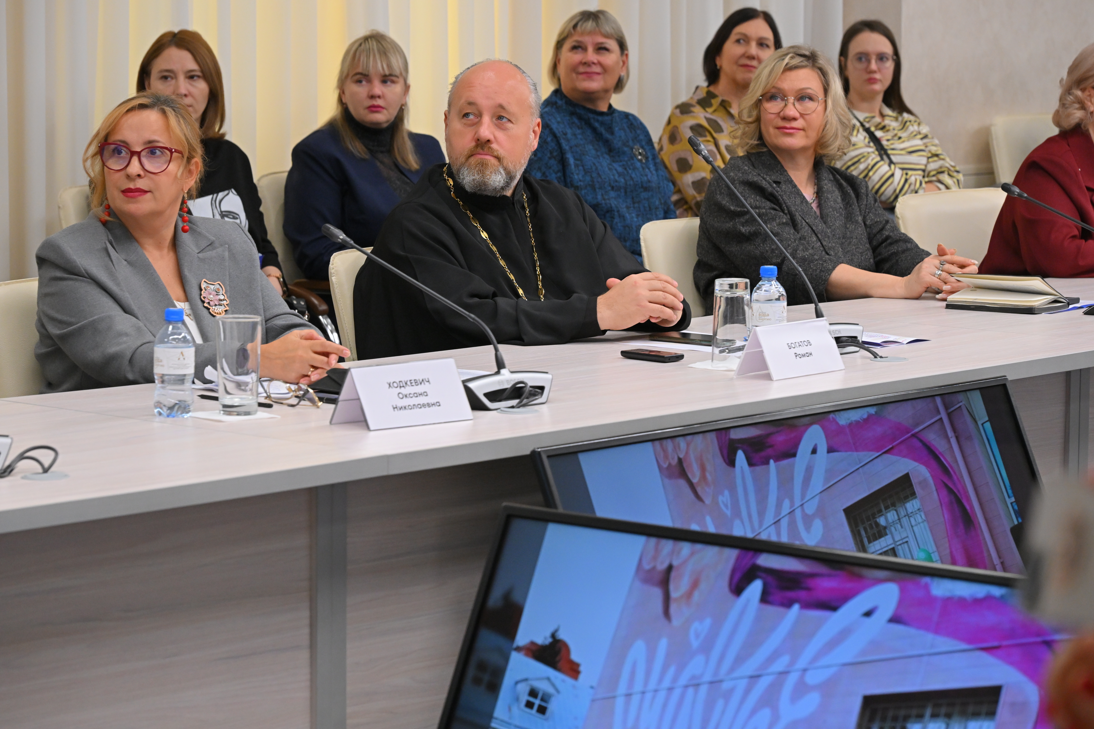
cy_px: 352
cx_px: 525
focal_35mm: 118
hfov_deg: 17.3
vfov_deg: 11.6
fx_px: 3586
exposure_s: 1/250
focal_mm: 110
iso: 2000
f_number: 6.3
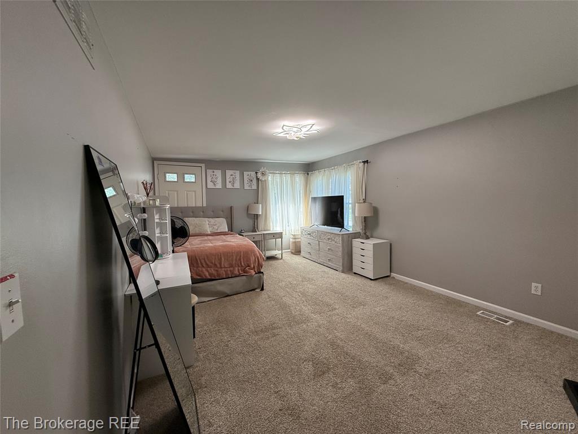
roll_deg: +0.2
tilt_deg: -3.2
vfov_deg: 85.7
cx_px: 289
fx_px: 234
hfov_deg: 102.1
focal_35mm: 14
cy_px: 217
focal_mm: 2.22
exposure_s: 1/99
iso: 160
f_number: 2.2
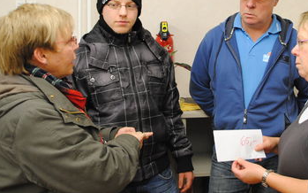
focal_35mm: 53
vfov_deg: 24.4
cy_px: 81
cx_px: 195
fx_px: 445
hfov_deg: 37.9
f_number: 3.8
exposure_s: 1/30
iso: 640
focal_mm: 22
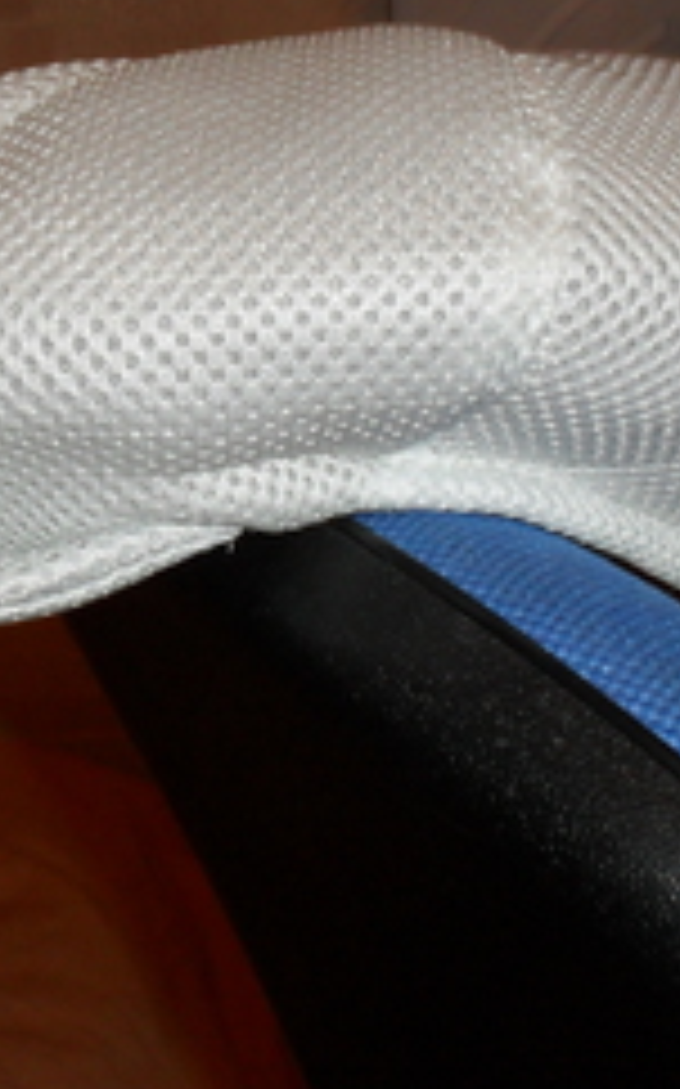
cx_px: 225
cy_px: 364
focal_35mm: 69
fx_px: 2048
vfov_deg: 29.6
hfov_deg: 18.8
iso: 200
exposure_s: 1/45
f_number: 3.2
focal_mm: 6.3
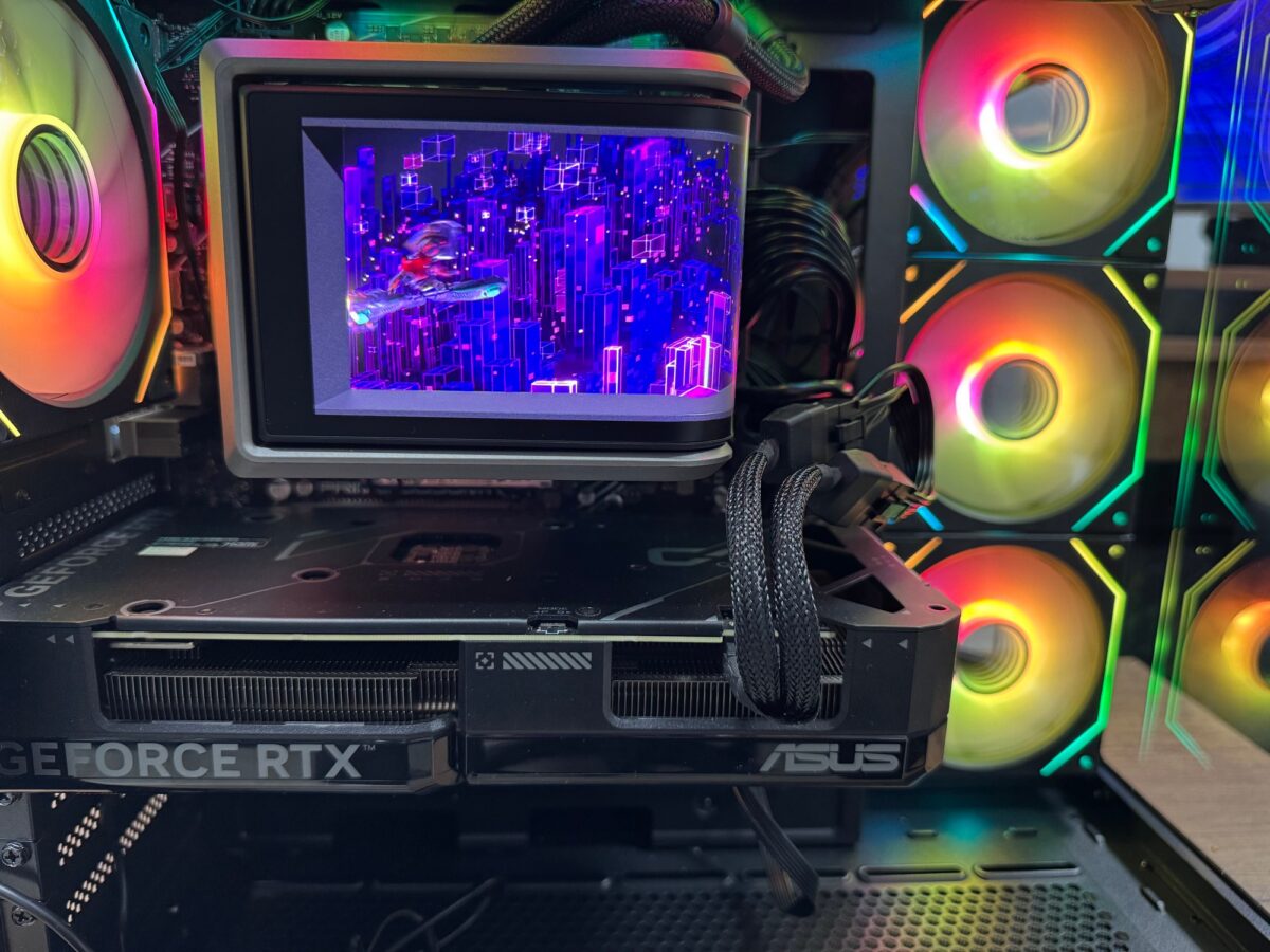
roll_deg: -1.0
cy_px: 476
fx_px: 881
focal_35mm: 24
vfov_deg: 56.8
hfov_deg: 71.6
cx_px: 635
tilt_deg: -11.3
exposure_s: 1/50
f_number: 1.78
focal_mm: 6.76
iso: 320
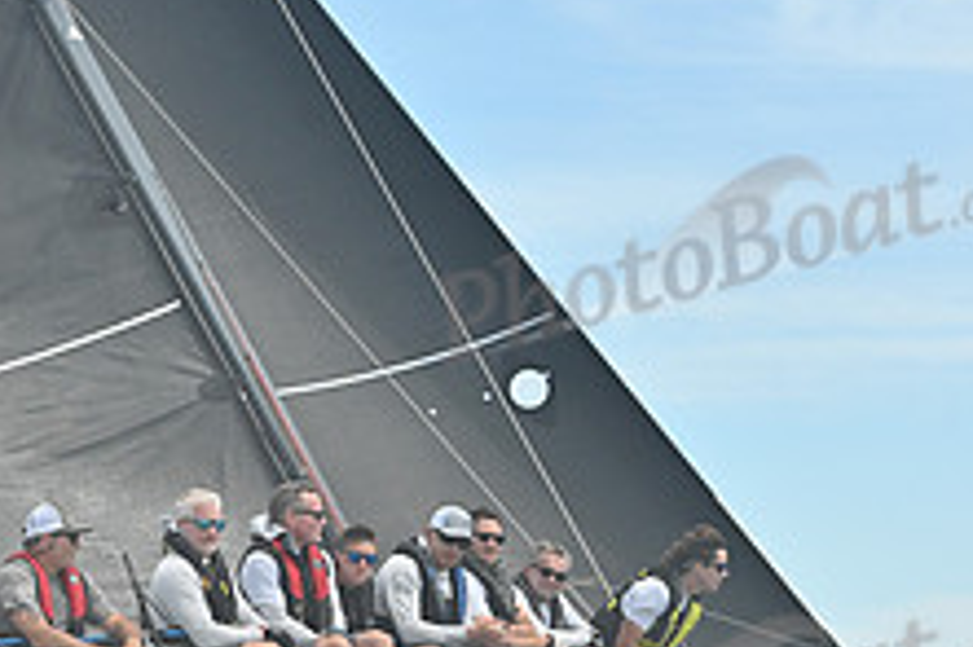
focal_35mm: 184
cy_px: 539
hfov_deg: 11.1
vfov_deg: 7.4
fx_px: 4969
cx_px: 211
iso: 320
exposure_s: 1/1250
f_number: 7.1
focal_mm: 70
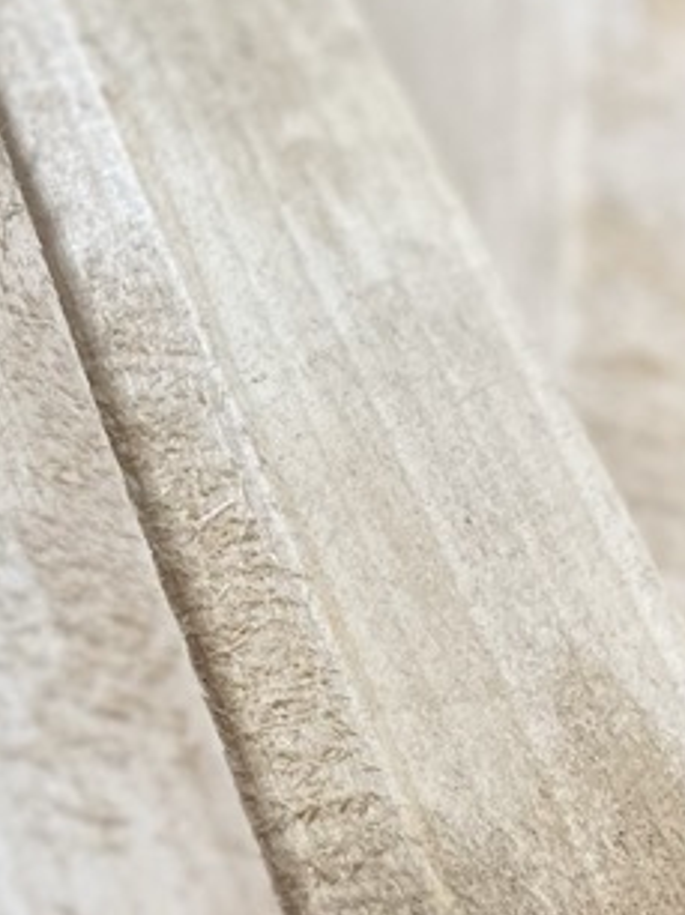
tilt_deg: -32.5
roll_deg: +0.0
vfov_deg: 18.8
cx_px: -335
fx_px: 2695
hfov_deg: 13.6
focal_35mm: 102
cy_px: 33
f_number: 1.6
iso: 64
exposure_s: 1/100
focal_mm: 5.1
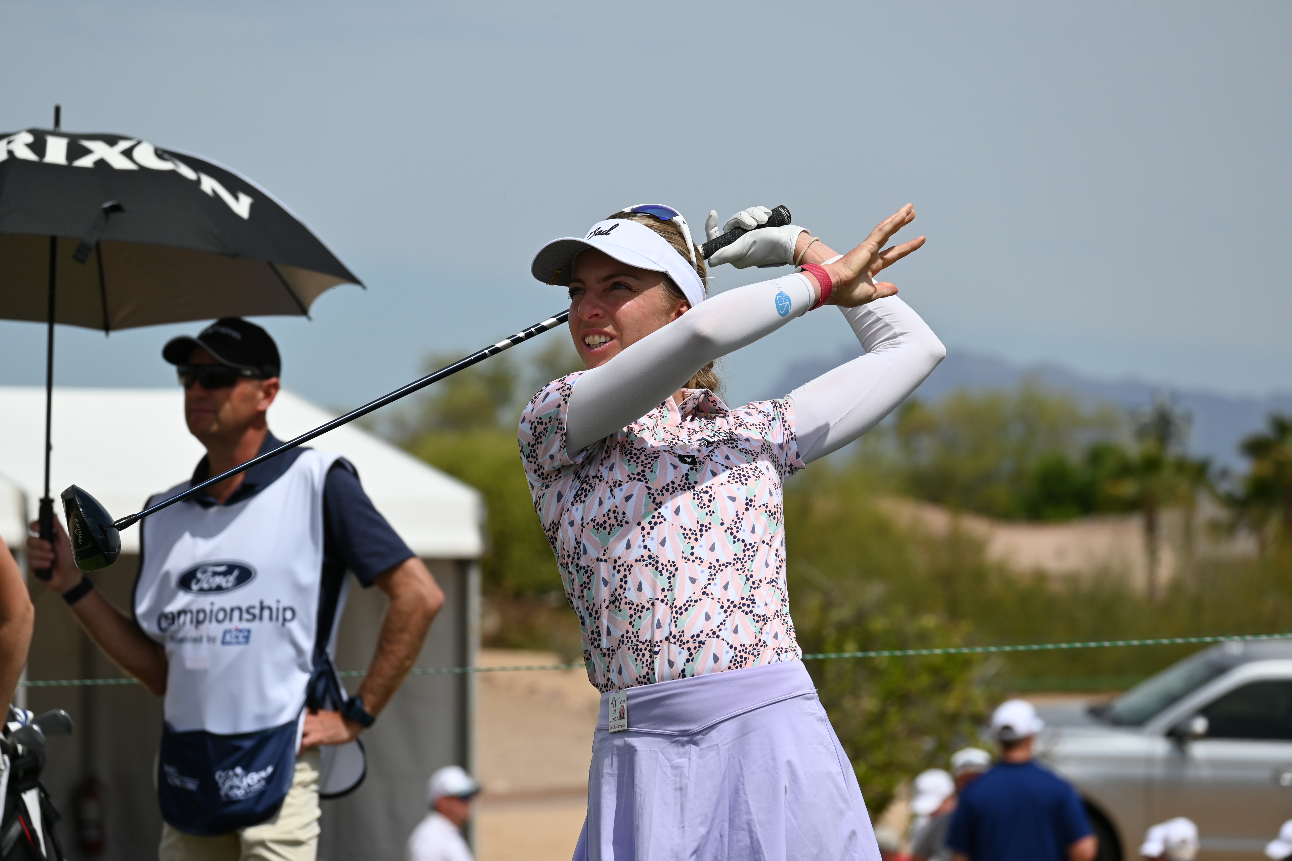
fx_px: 9420
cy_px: 430
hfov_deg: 7.8
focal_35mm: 262
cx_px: 646
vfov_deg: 5.2
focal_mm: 175
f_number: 7.1
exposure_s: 1/800
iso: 100
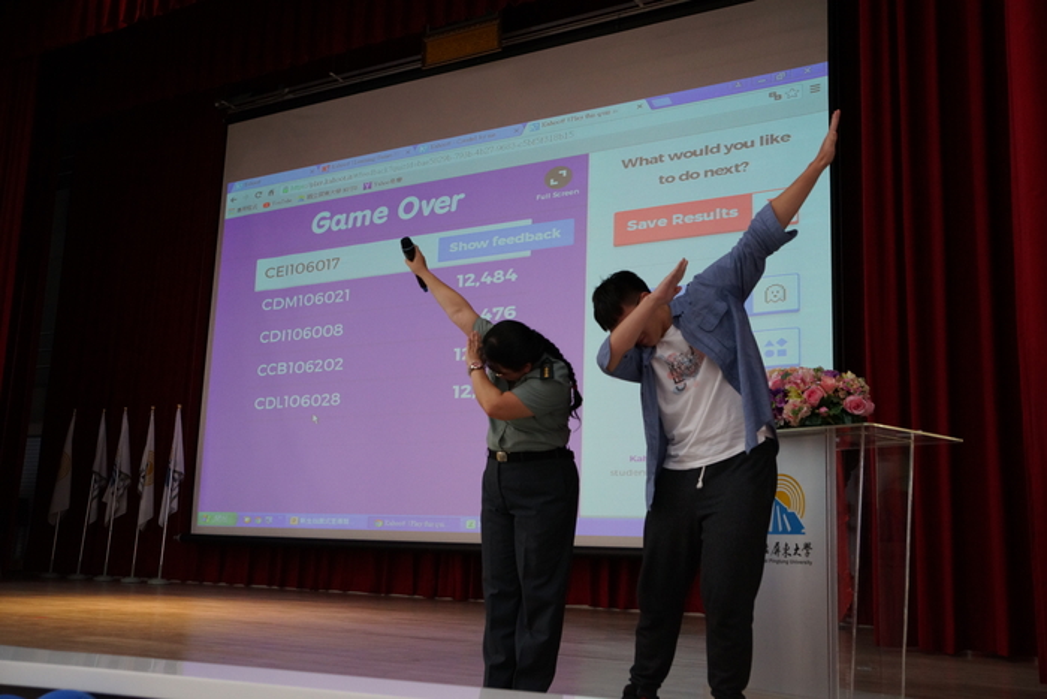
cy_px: 350
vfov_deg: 37.9
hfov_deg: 54.4
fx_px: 1018
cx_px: 524
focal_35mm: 35
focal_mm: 35
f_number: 4
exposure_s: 1/60
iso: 1600
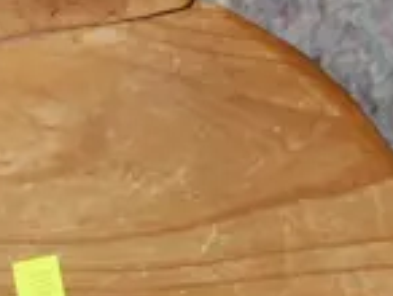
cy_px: 569
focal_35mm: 350
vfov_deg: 4.2
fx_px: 3980
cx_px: 374
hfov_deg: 5.6
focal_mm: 25
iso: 1250
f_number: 5.3
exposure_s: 1/60
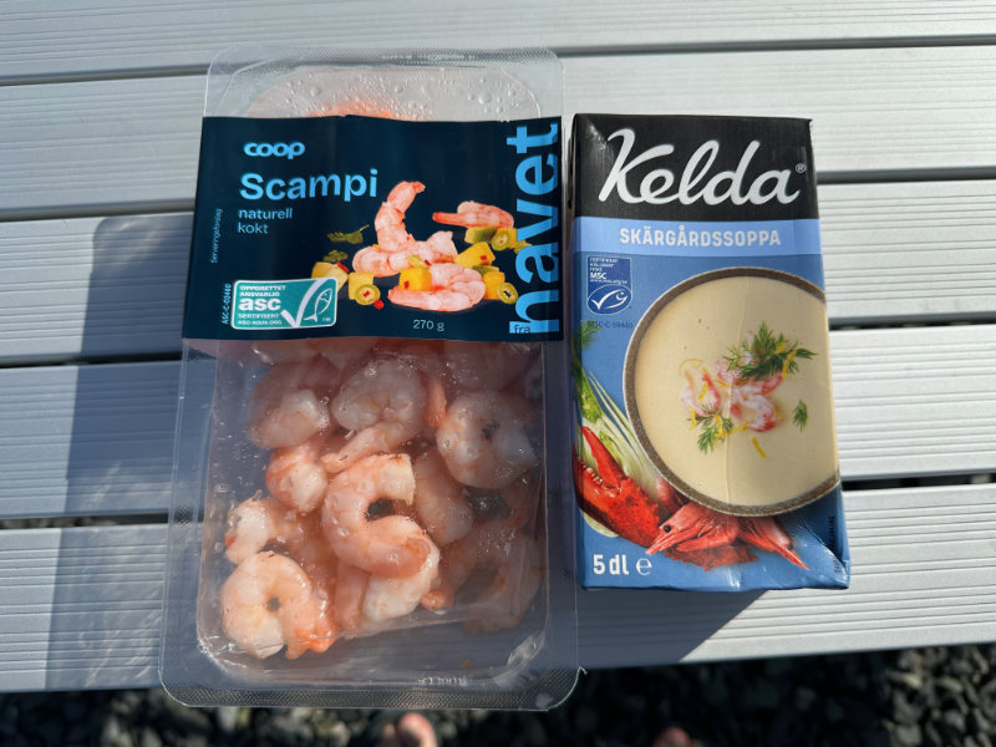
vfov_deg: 56.8
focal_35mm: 24
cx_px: 498
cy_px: 374
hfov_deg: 71.6
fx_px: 691
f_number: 1.8
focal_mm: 6.9
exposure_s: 1/8929
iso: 80
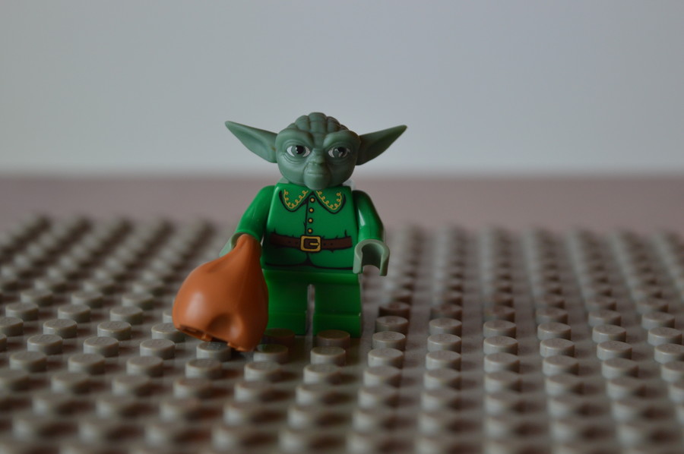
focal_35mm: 82
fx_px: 1566
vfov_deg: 16.5
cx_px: 342
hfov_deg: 24.6
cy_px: 227
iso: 640
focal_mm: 55
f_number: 5.6
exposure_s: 1/60
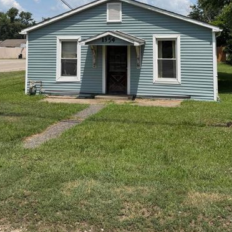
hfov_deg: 43.8
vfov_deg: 41.4
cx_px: 127
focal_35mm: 38
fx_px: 288
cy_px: 37
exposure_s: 1/6711
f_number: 1.78
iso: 80
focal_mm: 6.76
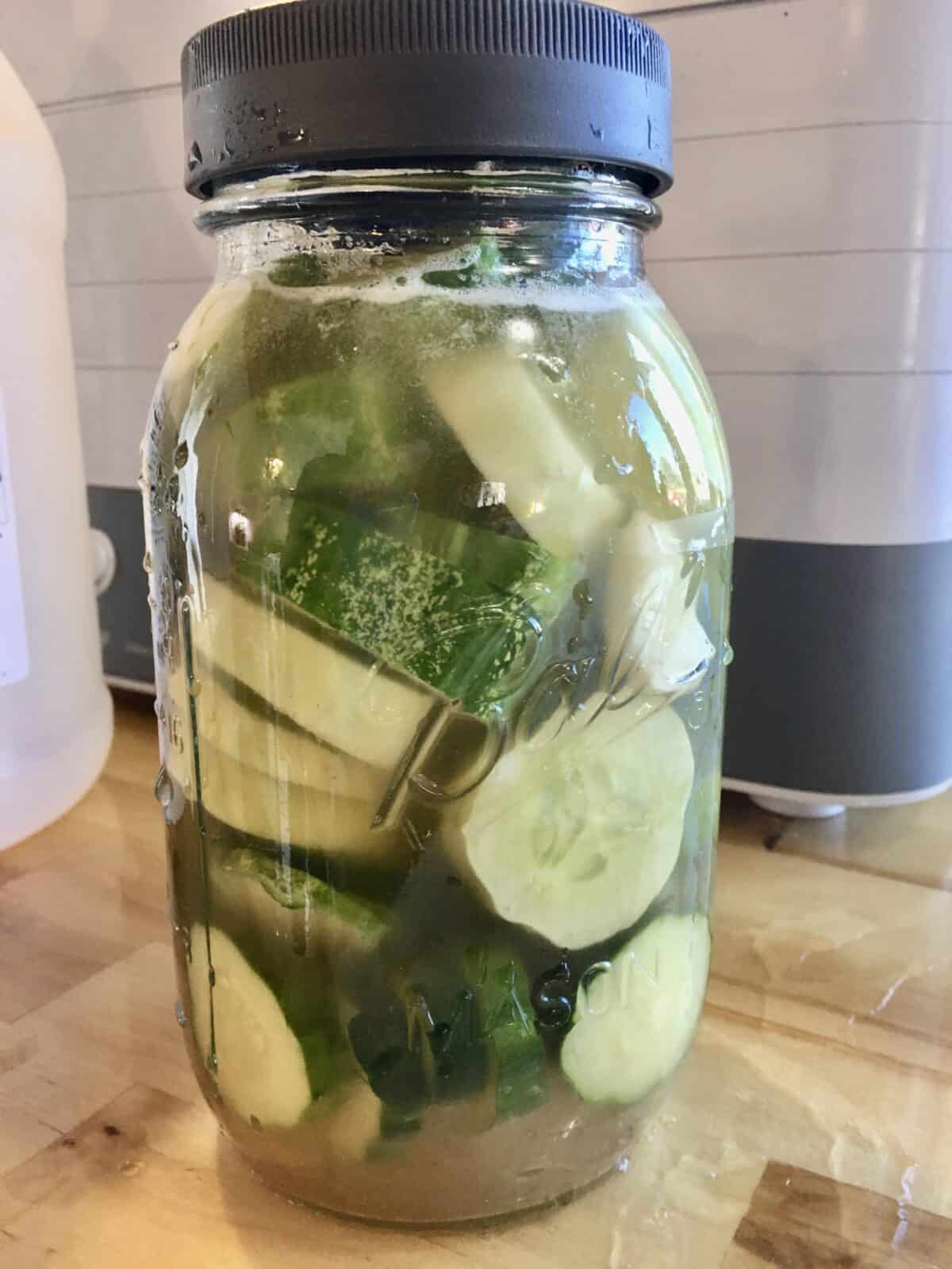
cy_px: 634
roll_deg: +2.3
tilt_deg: -15.2
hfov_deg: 48.2
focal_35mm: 29
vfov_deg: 61.7
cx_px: 476
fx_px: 1063
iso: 100
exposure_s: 1/30
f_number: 2.2
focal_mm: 4.15
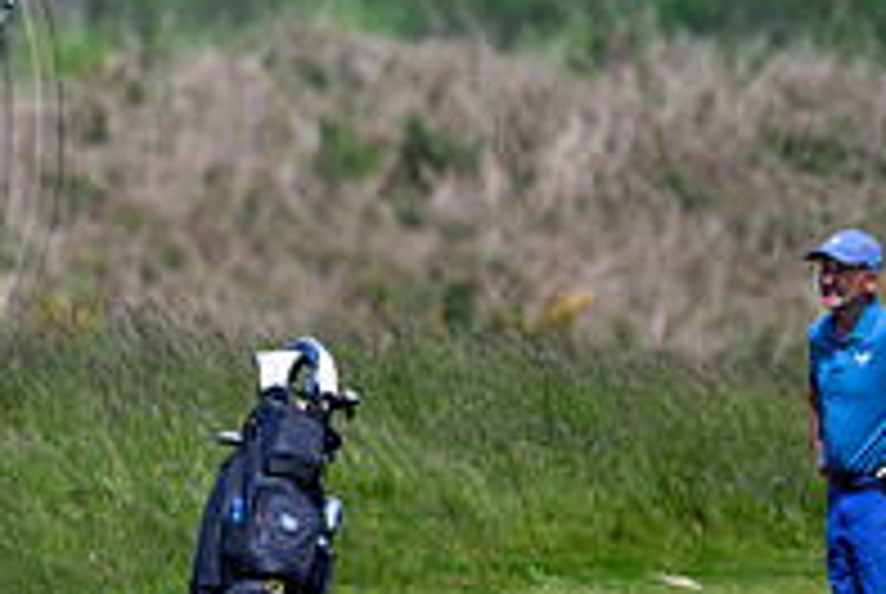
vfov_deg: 0.8
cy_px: 124
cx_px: -405
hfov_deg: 1.2
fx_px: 40619
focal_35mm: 1648
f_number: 4.5
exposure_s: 1/4000
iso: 500
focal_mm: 560
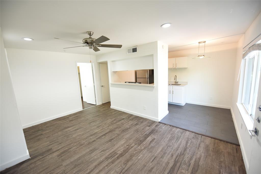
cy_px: 87
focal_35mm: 14
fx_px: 101
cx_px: 130
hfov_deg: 104.3
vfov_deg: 81.2
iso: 1000
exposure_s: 1/160
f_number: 2.8
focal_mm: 14
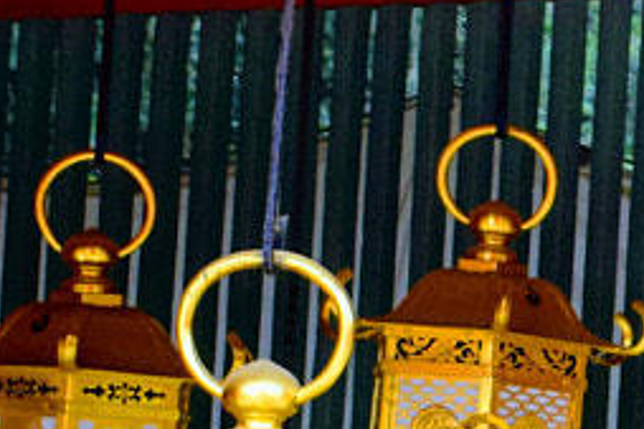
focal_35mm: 255
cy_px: 246
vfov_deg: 5.4
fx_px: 4561
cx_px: 1245
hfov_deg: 7.8
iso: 400
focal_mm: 27
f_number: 4.2
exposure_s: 1/80
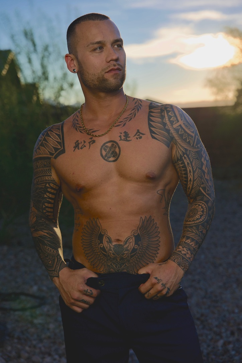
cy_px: 182
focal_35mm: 58
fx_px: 588
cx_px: 121
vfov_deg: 34.3
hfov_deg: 23.3
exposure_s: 1/200
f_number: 4
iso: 160
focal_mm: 58.3
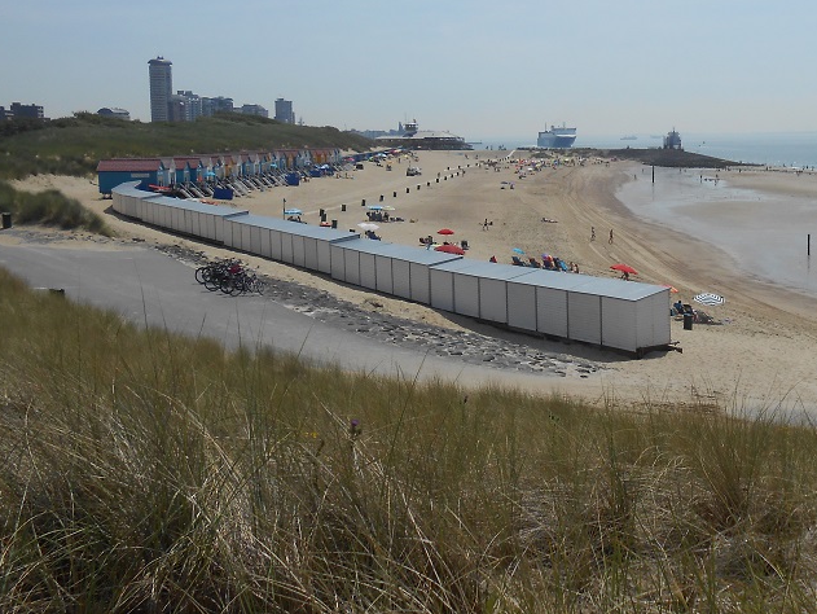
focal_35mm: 42
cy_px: 221
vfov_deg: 34.2
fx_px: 992
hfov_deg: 43.1
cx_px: 627
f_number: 11.5
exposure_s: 1/250
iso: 80
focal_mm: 4.6
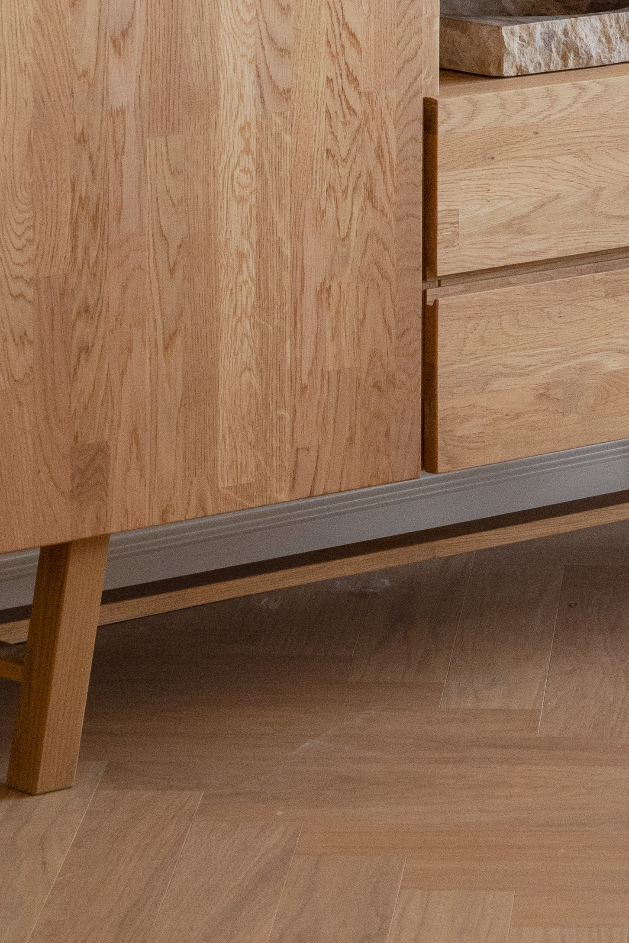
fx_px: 5162
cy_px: -343
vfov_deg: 10.2
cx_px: 634
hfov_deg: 6.9
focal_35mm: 197
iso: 800
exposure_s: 1/80
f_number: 4
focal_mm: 52
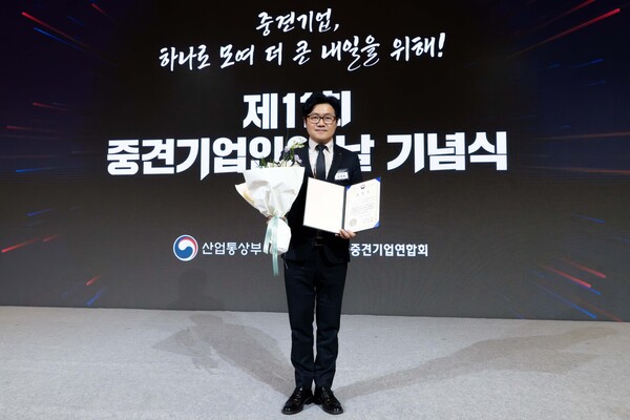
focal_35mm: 29
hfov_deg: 63.7
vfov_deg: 45.0
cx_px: 315
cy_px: 210
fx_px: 507
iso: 8000
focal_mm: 29
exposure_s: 1/250
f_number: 11
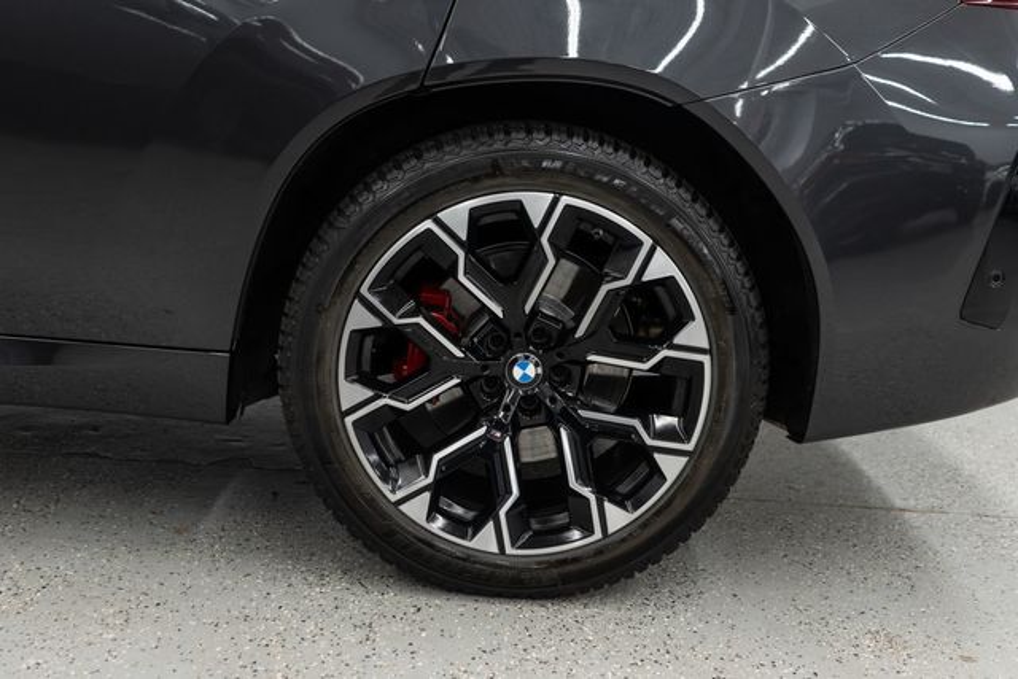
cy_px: 340
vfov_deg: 31.9
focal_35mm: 42
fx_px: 1188
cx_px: 509
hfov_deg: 46.4
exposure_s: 1/40
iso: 250
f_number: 3.2
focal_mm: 28
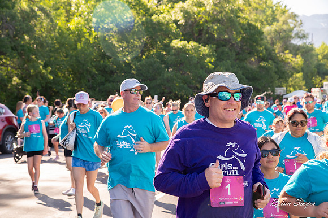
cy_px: 109
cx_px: 164
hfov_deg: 24.8
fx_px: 747
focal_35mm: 82
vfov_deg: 16.6
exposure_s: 1/500
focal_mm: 82
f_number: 8
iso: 800
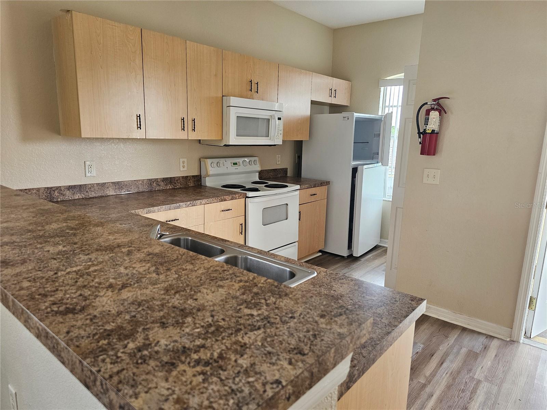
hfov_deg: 73.9
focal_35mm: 23
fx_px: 363
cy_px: 205
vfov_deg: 58.9
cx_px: 274
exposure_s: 1/180
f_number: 1.7
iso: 250
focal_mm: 6.3
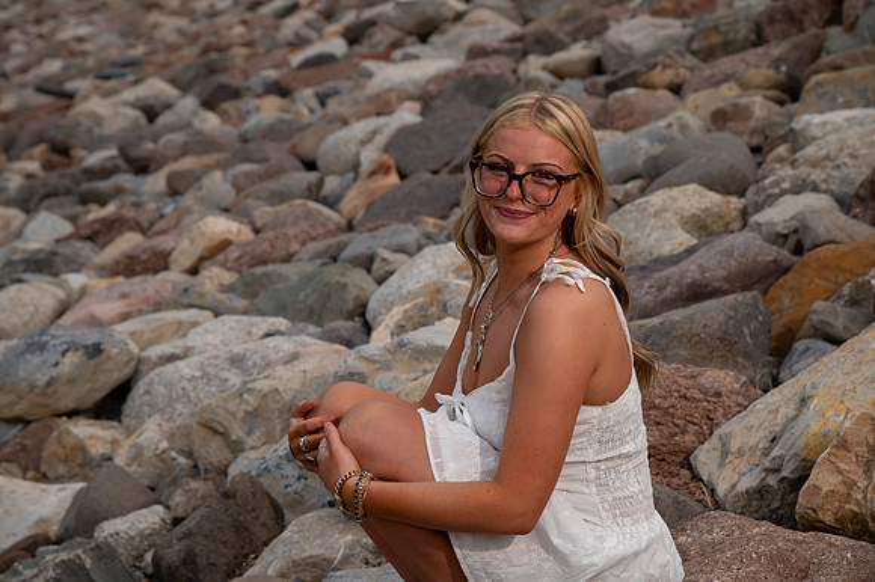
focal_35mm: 88
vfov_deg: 15.5
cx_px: 438
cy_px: 280
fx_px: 2145
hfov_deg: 23.1
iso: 320
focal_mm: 85
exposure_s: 1/320
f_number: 6.3
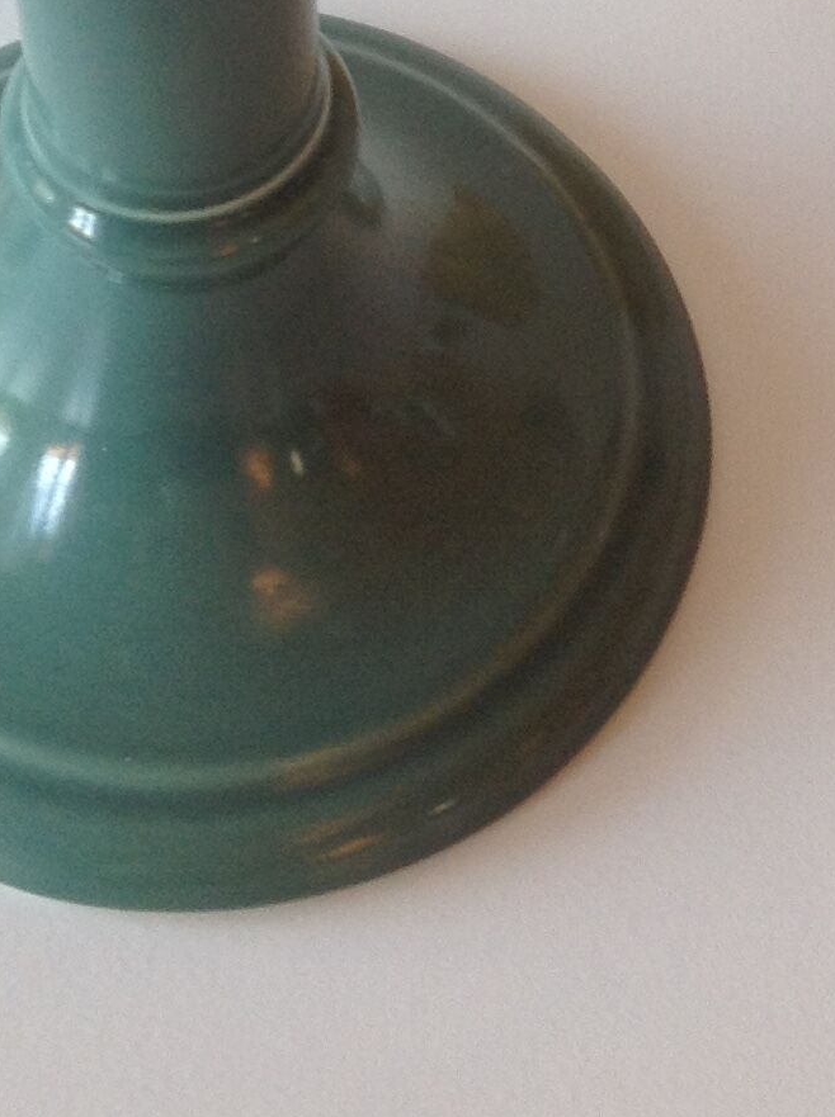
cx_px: 494
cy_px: -6
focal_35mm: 103
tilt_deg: -49.3
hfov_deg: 14.3
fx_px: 3322
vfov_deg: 18.6
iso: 64
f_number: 2.4
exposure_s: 1/33
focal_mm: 4.28
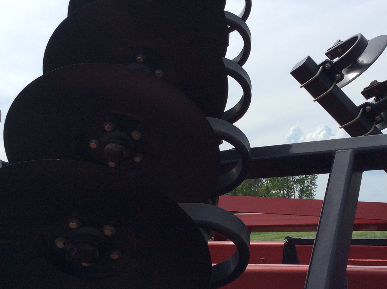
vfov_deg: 25.6
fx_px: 636
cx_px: 238
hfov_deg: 33.7
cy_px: 159
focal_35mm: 57
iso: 32
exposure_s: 1/2045
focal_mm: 3.3
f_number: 2.4
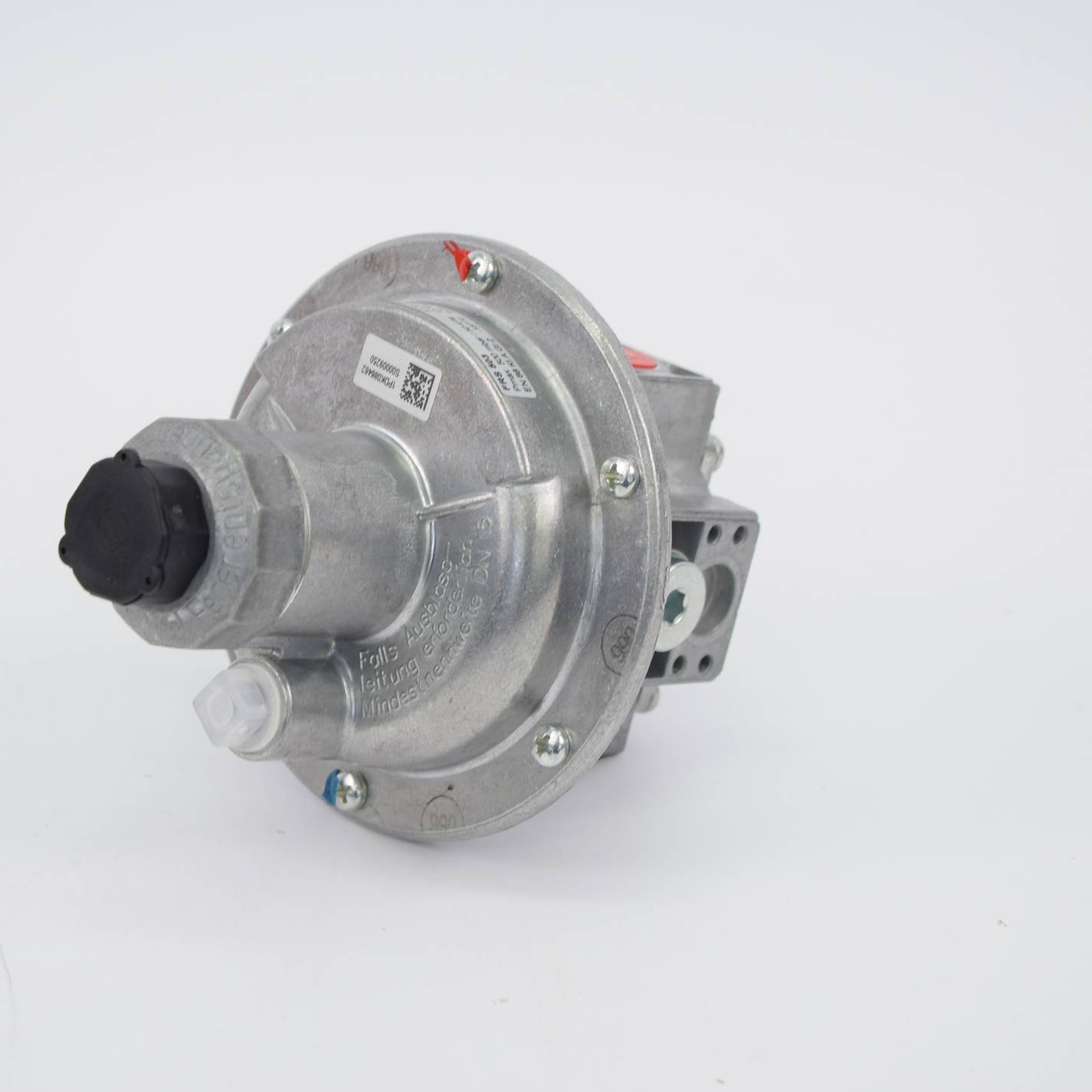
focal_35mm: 106
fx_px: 3770
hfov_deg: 16.5
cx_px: 453
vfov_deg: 16.5
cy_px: 544
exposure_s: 1/100
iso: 360
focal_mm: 55
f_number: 5.6
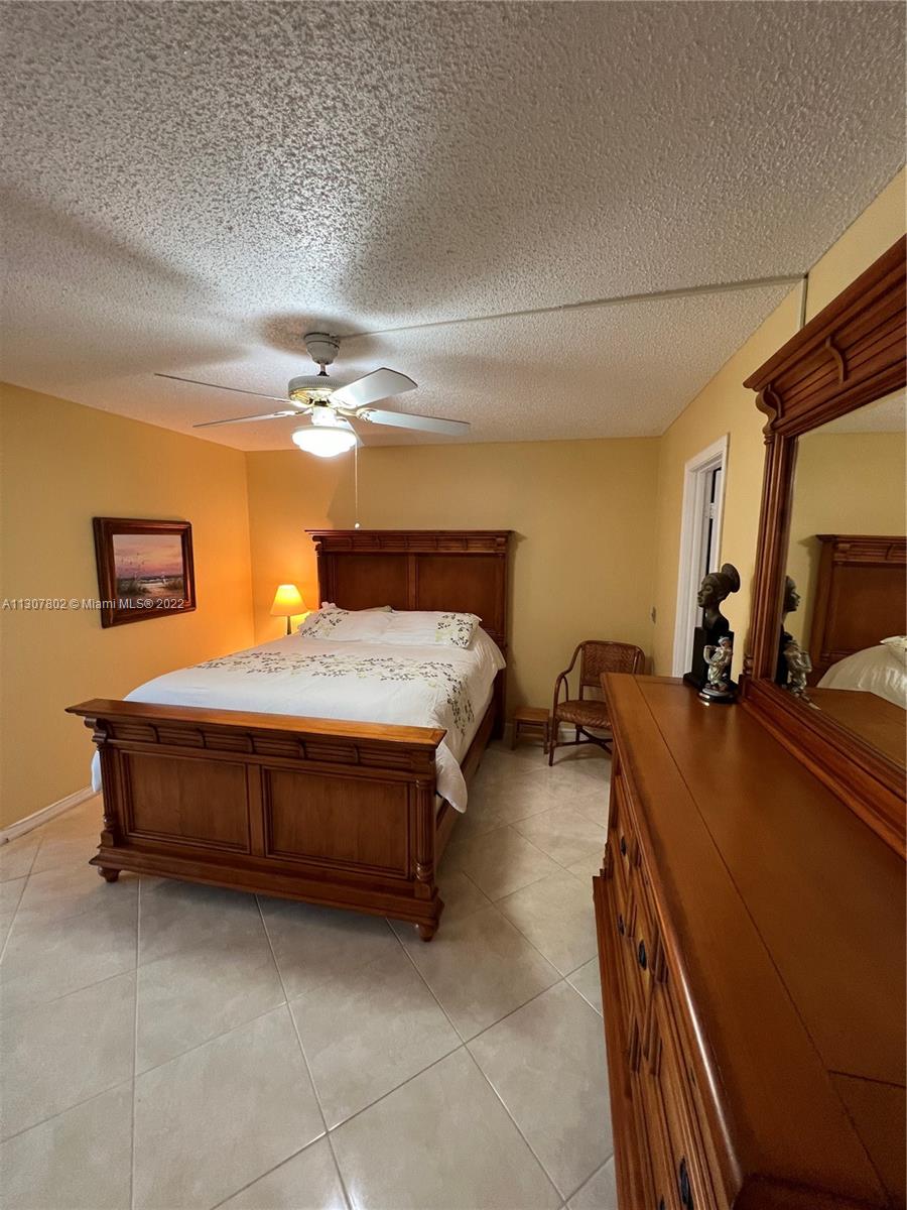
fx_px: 454
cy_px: 605
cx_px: 454
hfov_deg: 89.9
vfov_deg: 106.2
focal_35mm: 13
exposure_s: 1/60
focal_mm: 1.57
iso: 200
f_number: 1.8
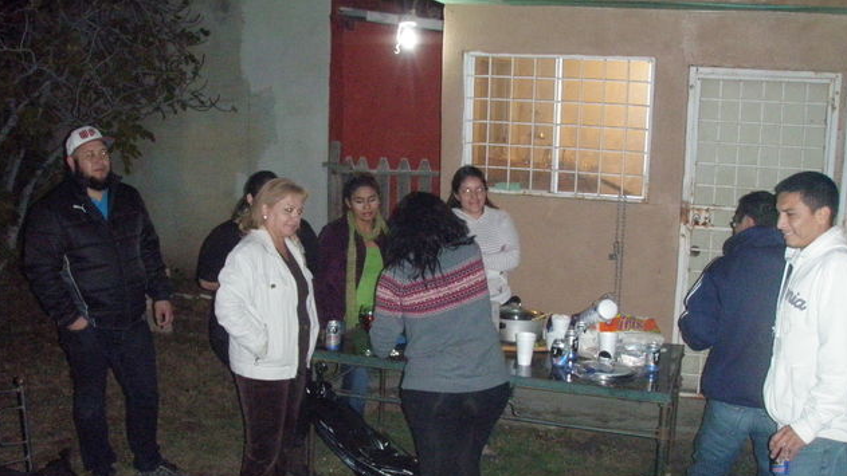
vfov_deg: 28.3
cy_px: 268
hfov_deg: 48.4
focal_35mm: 42
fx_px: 943
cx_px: 424
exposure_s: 1/30
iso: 800
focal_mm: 6.7
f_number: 3.5
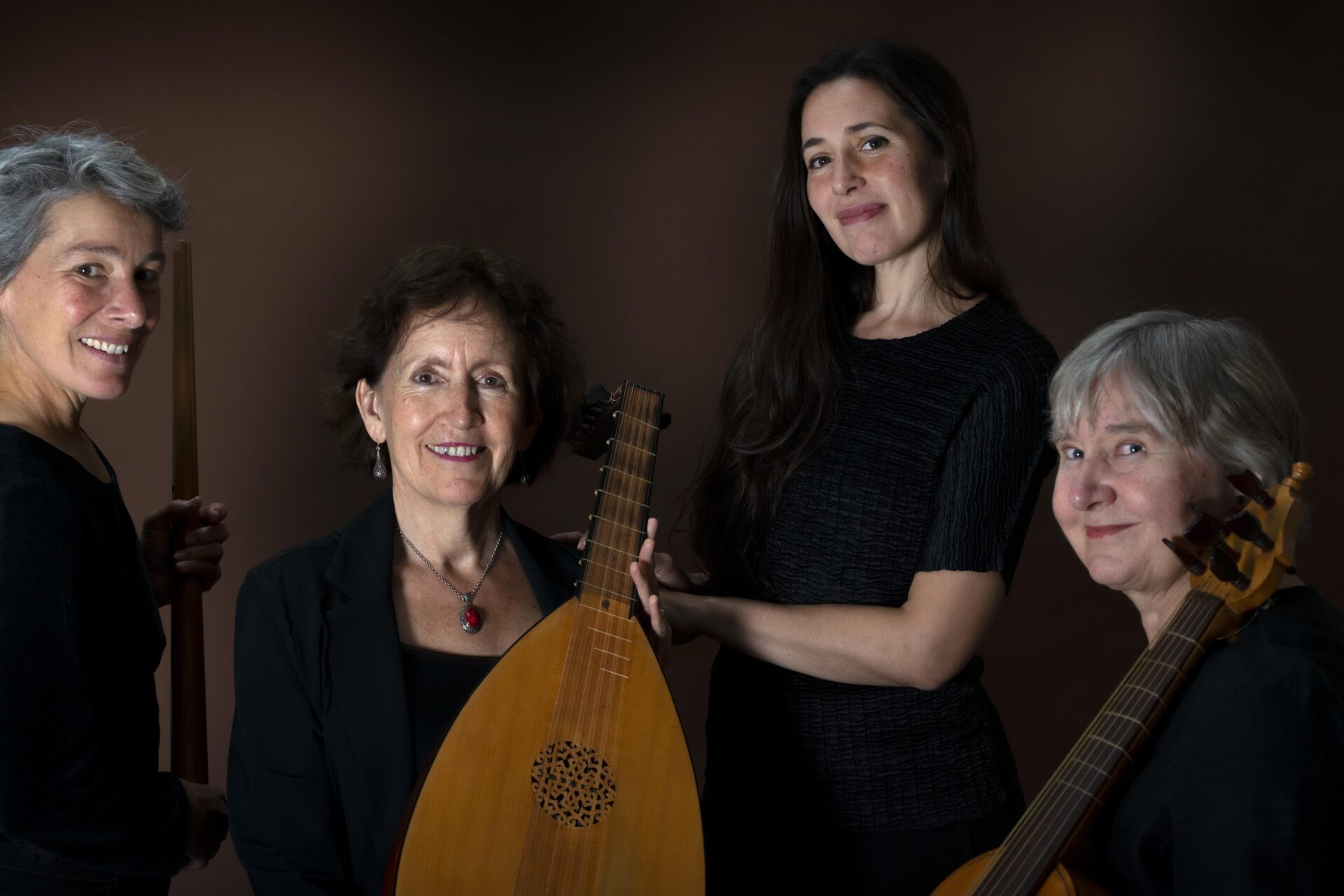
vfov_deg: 15.0
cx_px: 628
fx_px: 3397
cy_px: 439
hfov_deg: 22.4
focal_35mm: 91
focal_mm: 85
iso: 400
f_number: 7.1
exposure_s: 1/250
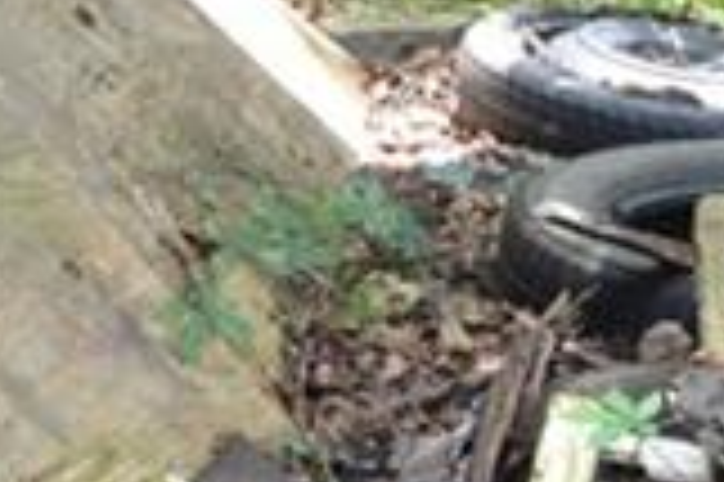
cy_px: -527
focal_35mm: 172
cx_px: -607
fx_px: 3456
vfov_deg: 7.6
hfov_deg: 11.1
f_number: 4
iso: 400
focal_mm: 18
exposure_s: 1/60
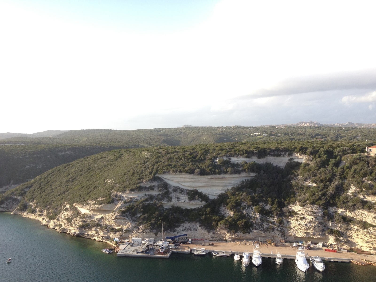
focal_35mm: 35
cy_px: 141
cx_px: 188
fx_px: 380
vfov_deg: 40.7
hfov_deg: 52.6
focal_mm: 4.28
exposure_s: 1/569
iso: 64
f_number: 2.4
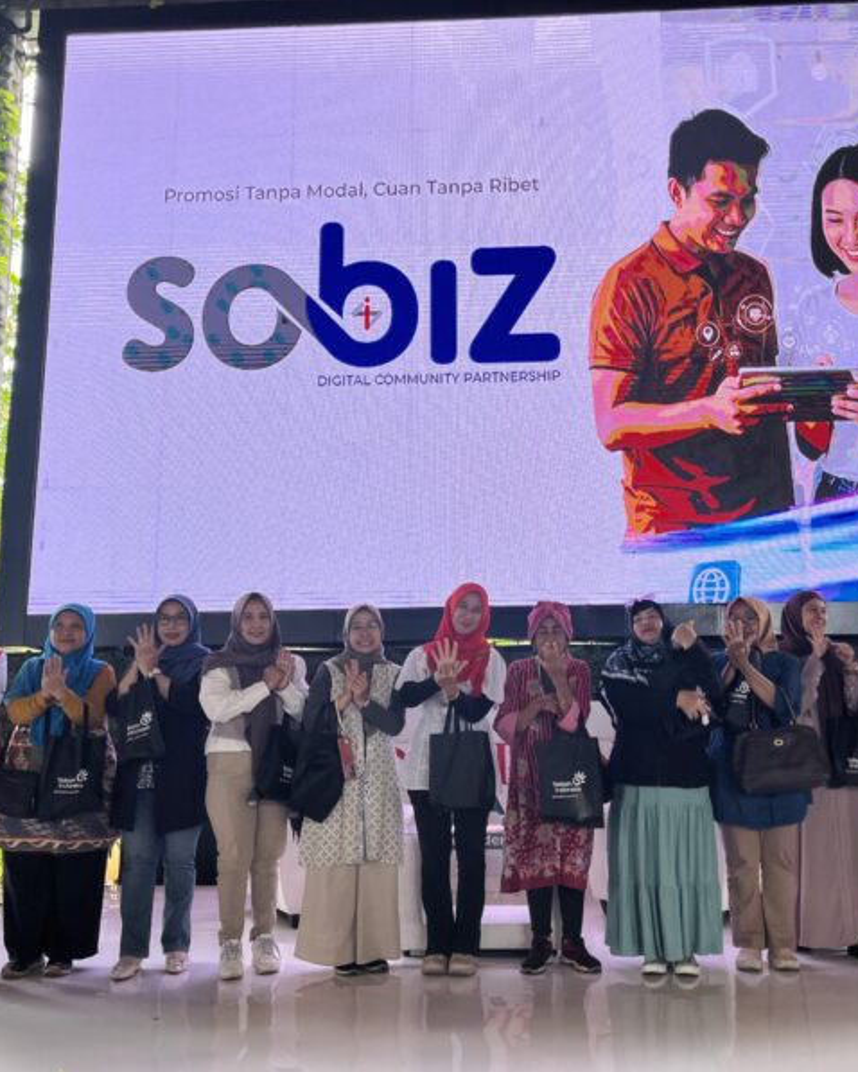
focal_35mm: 34
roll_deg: +2.0
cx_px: 510
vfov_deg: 52.8
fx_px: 1079
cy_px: 537
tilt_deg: +10.7
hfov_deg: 43.2
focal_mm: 5.1
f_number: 1.6
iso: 80
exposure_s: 1/120
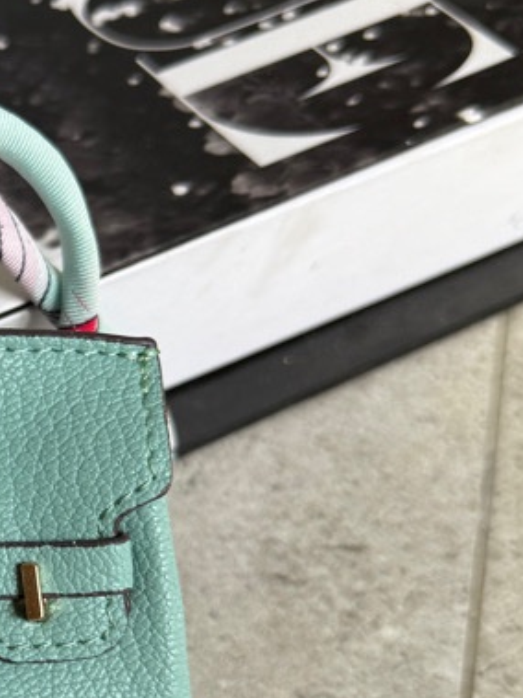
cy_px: 534
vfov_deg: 25.3
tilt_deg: -52.4
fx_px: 1532
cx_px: -190
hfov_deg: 17.9
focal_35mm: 76
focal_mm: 6.76
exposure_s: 1/121
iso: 80
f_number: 1.78
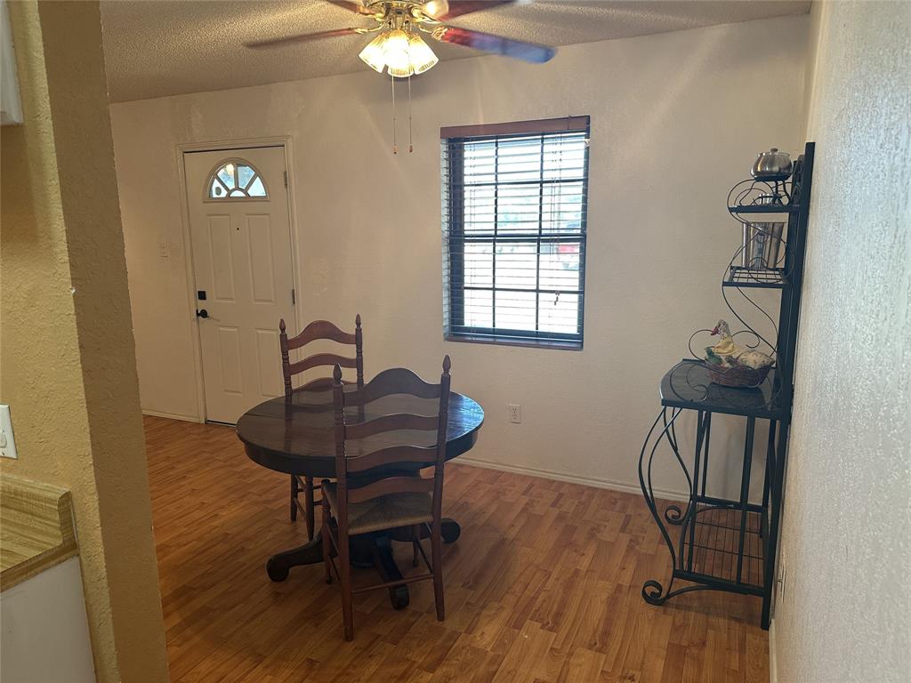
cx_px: 456
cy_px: 342
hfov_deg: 71.6
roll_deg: +0.7
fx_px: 632
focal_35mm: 24
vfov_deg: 56.8
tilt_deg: -10.3
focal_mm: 6.86
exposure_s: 1/60
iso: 160
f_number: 1.78
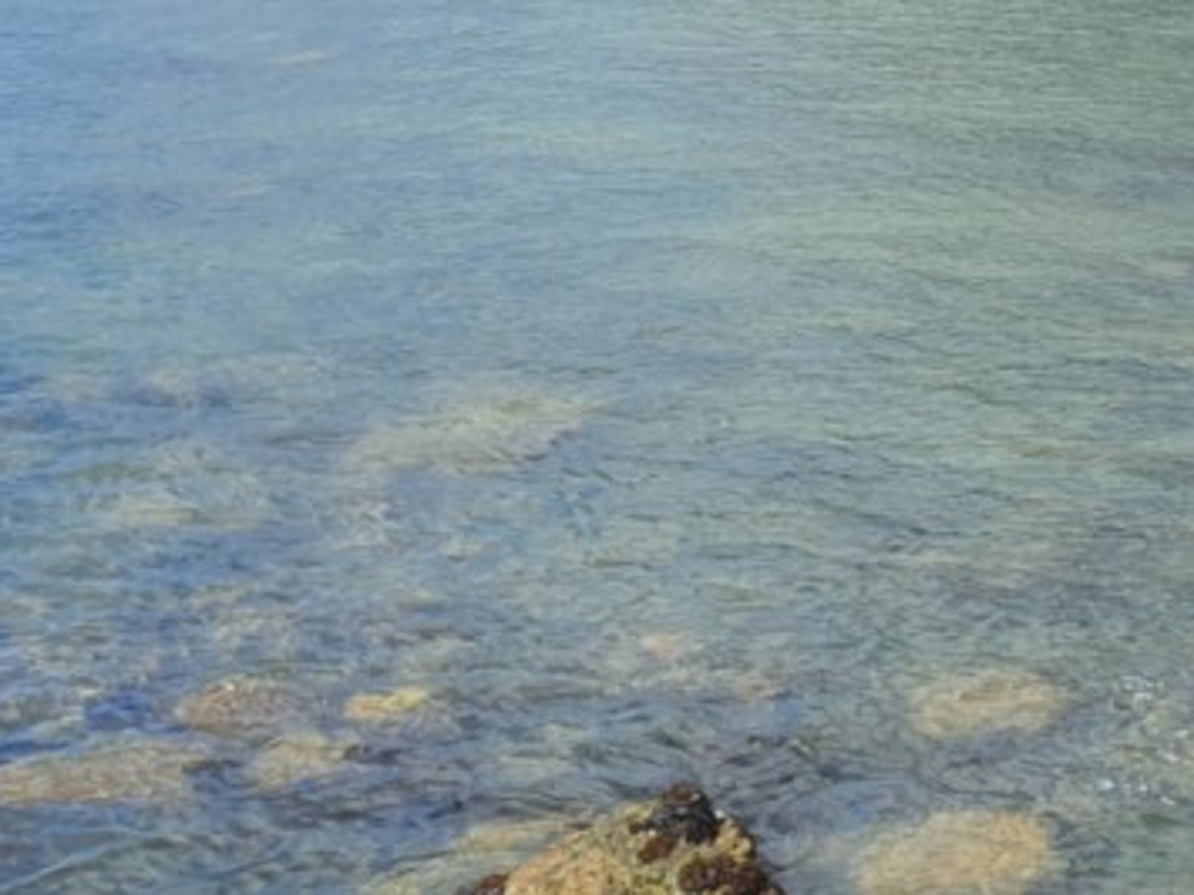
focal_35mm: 88
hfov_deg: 21.7
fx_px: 3034
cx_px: 1093
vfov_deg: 16.1
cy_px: -182
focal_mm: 4.3
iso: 50
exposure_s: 1/1596
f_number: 2.4
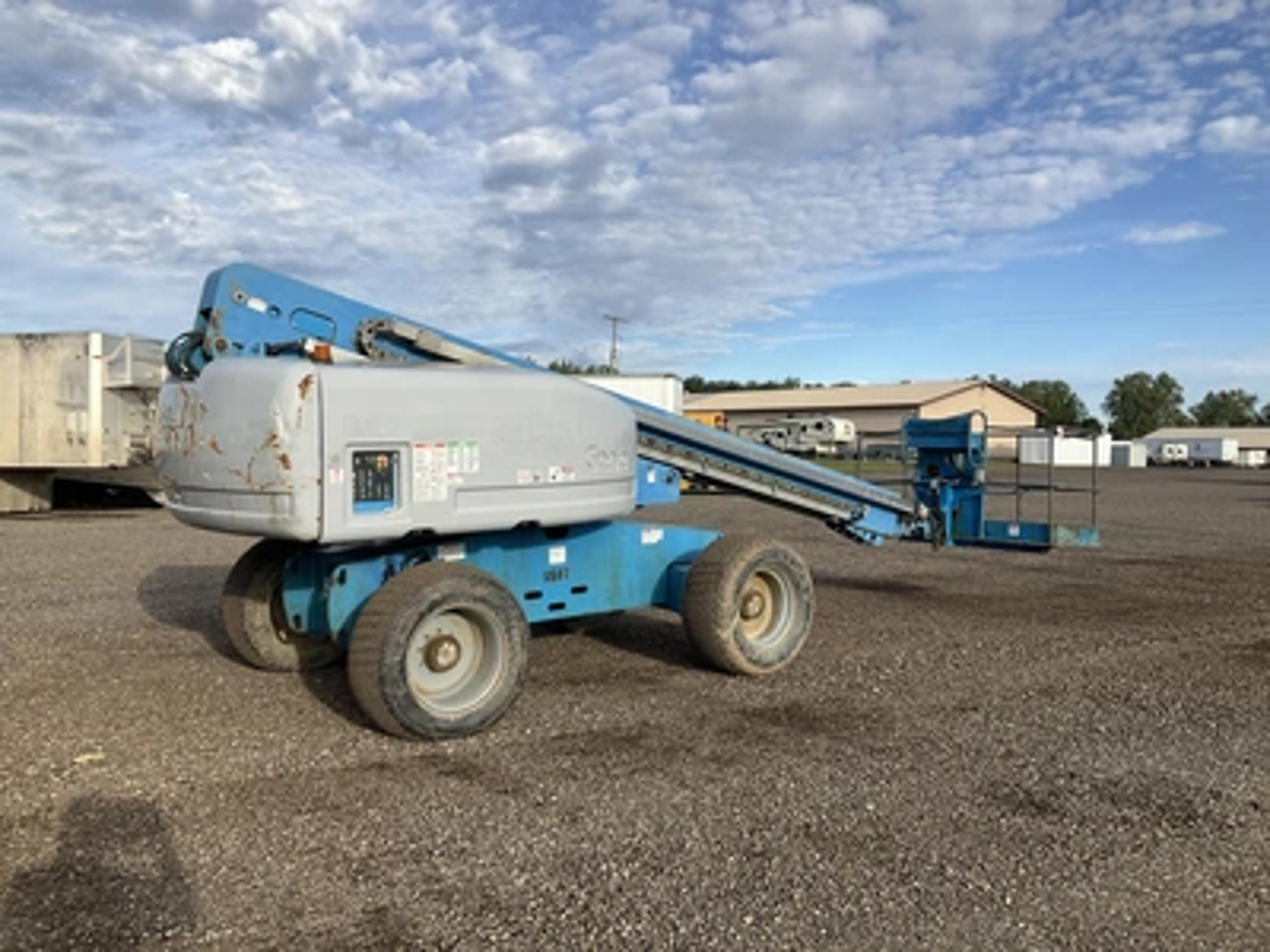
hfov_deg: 61.7
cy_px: 476
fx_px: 1064
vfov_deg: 48.2
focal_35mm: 29
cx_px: 635
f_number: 1.8
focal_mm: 3
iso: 25
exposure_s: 1/1626
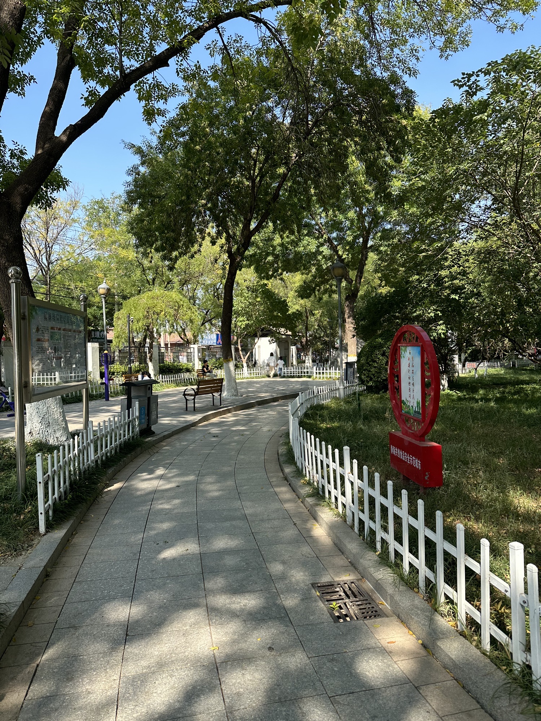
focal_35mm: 24
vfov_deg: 71.6
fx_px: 500
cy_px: 360
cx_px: 270
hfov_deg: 56.8
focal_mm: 6.86
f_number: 1.78
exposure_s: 1/1183
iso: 80
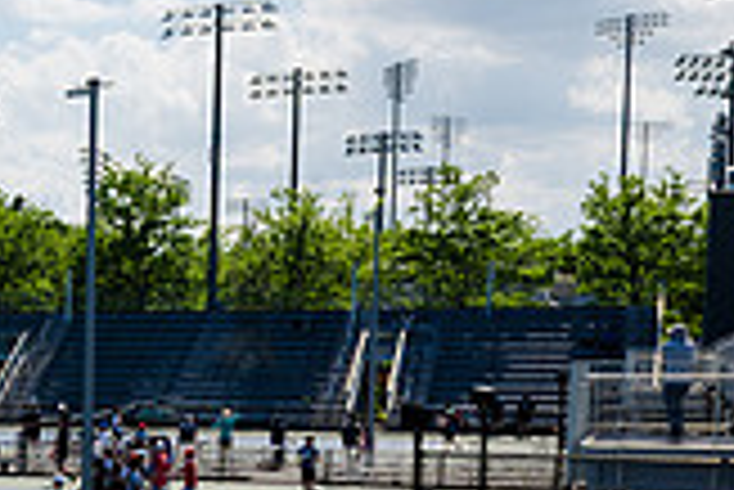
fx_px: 1775
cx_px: -333
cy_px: 510
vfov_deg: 15.4
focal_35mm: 87
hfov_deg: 20.4
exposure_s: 1/1600
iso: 200
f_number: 4.5
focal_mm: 24
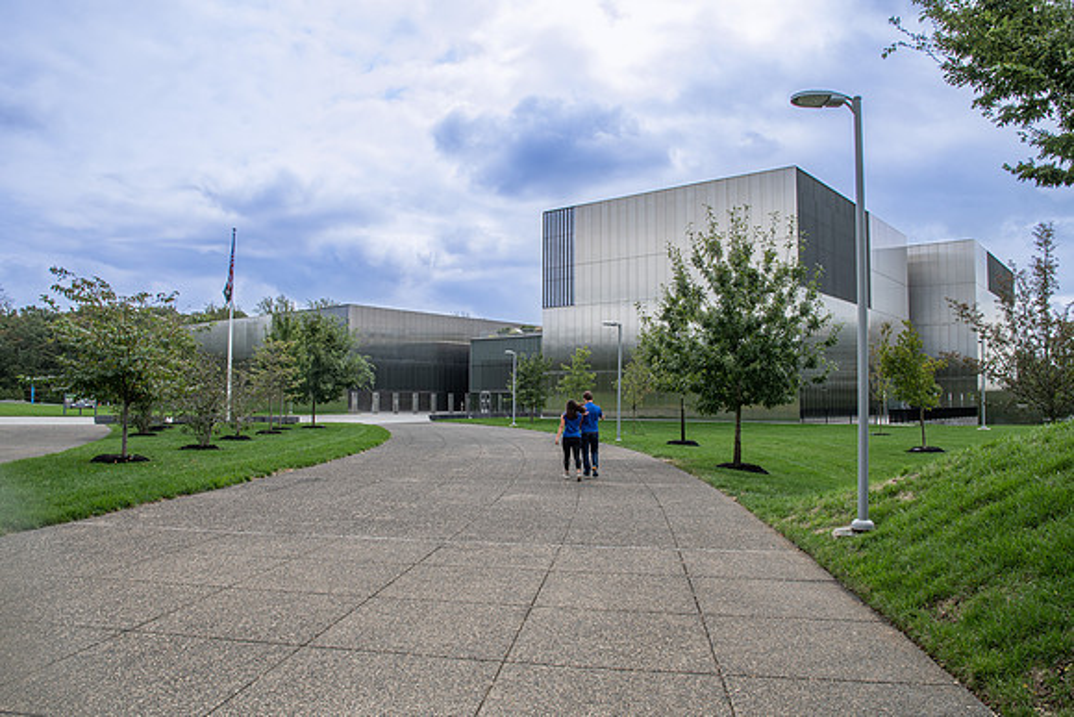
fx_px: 745
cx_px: 537
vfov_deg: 51.4
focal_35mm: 25
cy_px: 358
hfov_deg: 71.6
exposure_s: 1/100
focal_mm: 16
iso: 100
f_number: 11
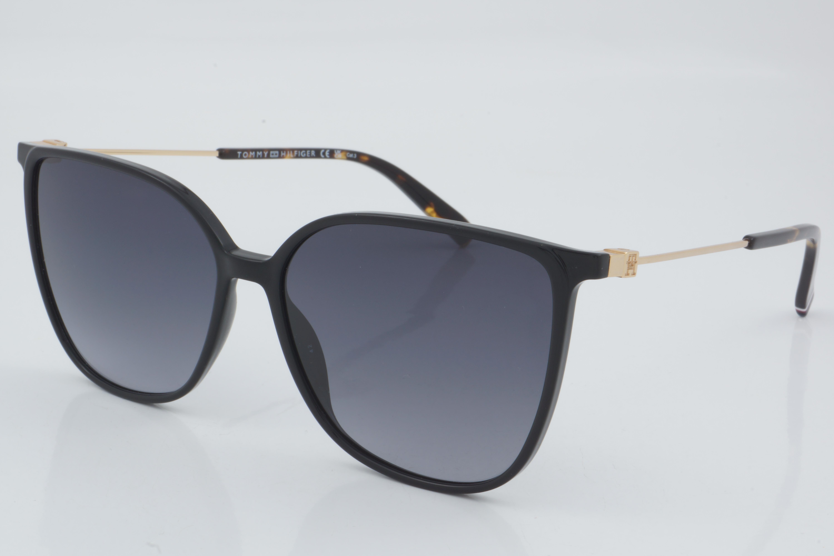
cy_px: 278
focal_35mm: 75
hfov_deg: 27.0
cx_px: 417
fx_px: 1737
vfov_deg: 18.2
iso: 100
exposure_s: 1/3
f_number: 32
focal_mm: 50
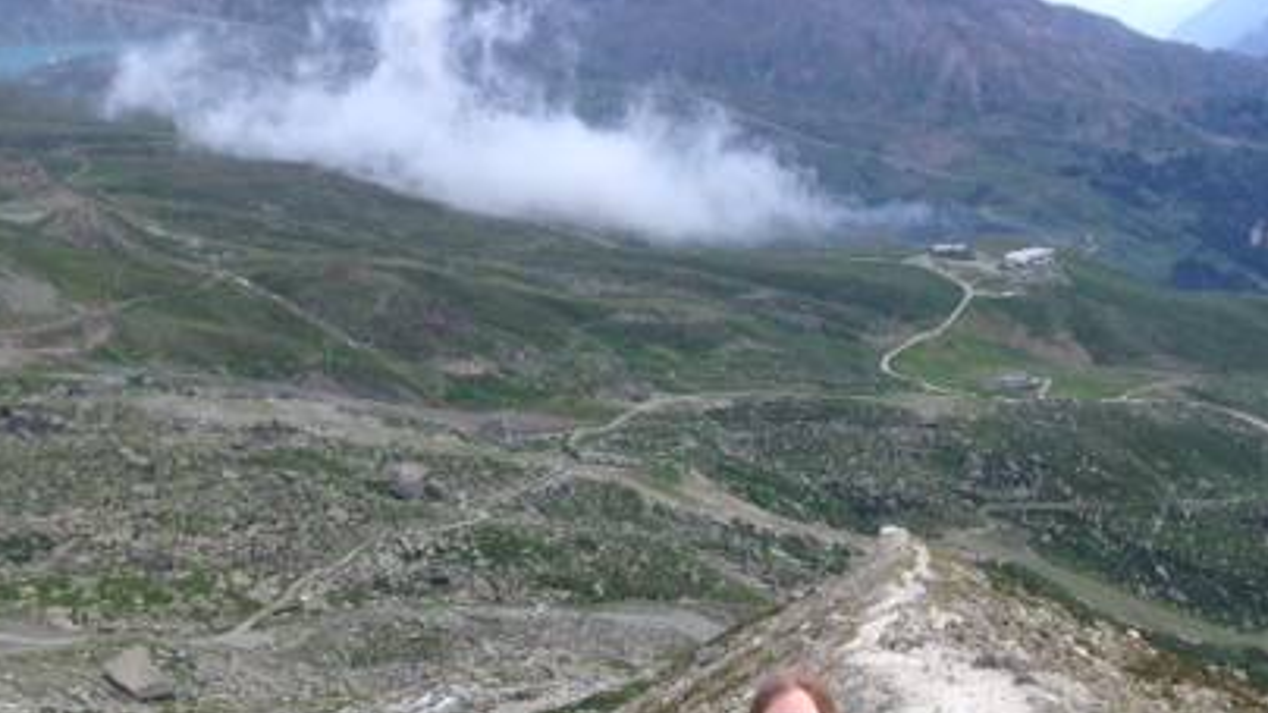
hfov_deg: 35.9
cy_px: 751
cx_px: 926
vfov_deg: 20.3
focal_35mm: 57
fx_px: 1916
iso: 50
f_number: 2.4
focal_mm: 4.13
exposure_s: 1/455
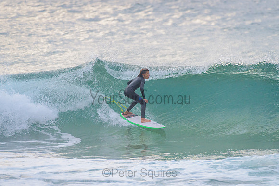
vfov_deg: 2.2
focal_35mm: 613
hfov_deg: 3.4
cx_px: 135
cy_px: 91
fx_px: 4753
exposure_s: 1/1250
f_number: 5.6
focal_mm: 500
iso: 560
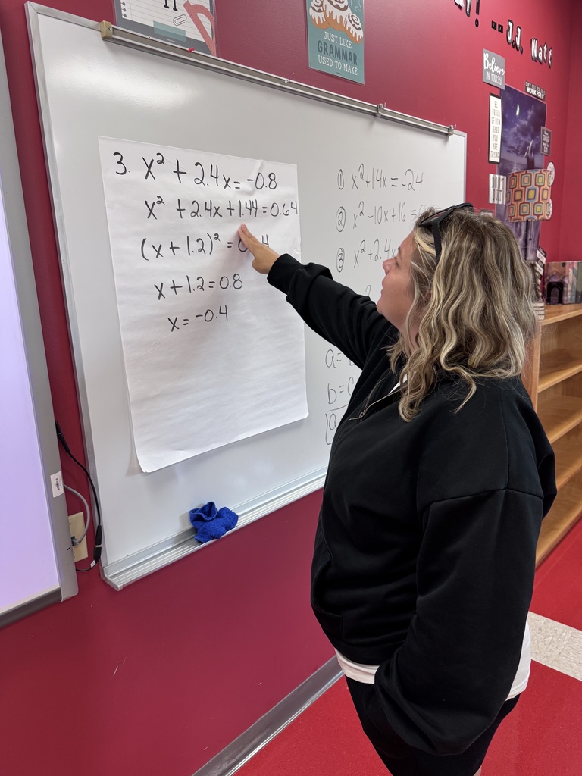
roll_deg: +4.3
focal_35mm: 24
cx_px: 291
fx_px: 538
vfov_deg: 71.6
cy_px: 388
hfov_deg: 56.8
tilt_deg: -11.8
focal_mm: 6.76
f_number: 1.78
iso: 125
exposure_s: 1/120
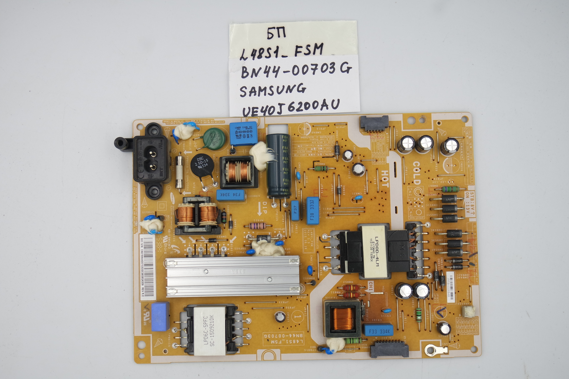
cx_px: 284
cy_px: 190
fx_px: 806
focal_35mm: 51
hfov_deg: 38.9
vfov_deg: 26.5
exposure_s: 1/125
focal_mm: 19
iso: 160
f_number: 5
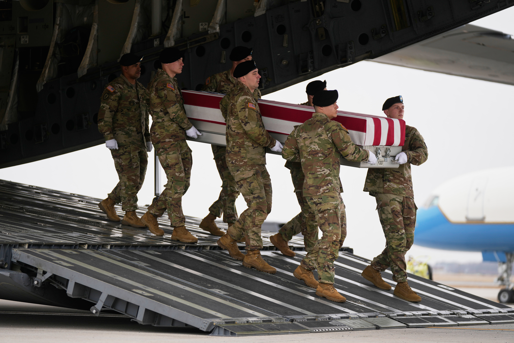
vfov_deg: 10.0
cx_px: 257
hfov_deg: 15.0
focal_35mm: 137
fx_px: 1956
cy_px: 172
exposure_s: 1/800
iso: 125
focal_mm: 137
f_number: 2.8
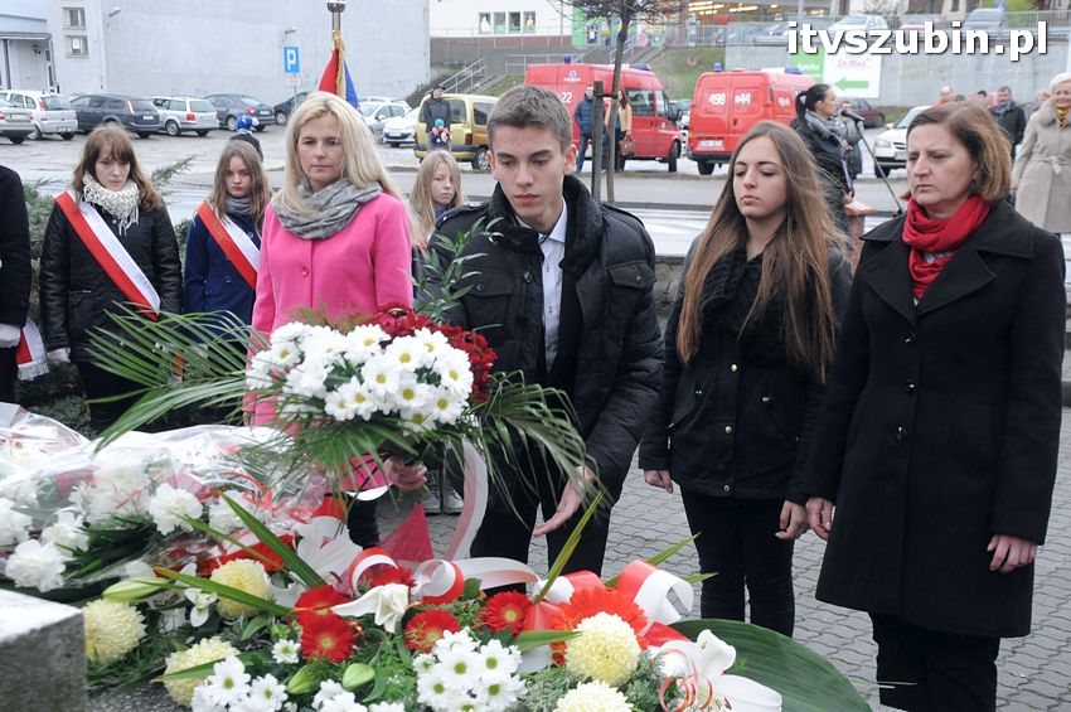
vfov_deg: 28.0
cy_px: 356
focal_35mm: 48
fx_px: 1427
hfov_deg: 41.1
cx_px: 536
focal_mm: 32
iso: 1600
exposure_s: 1/250
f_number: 8
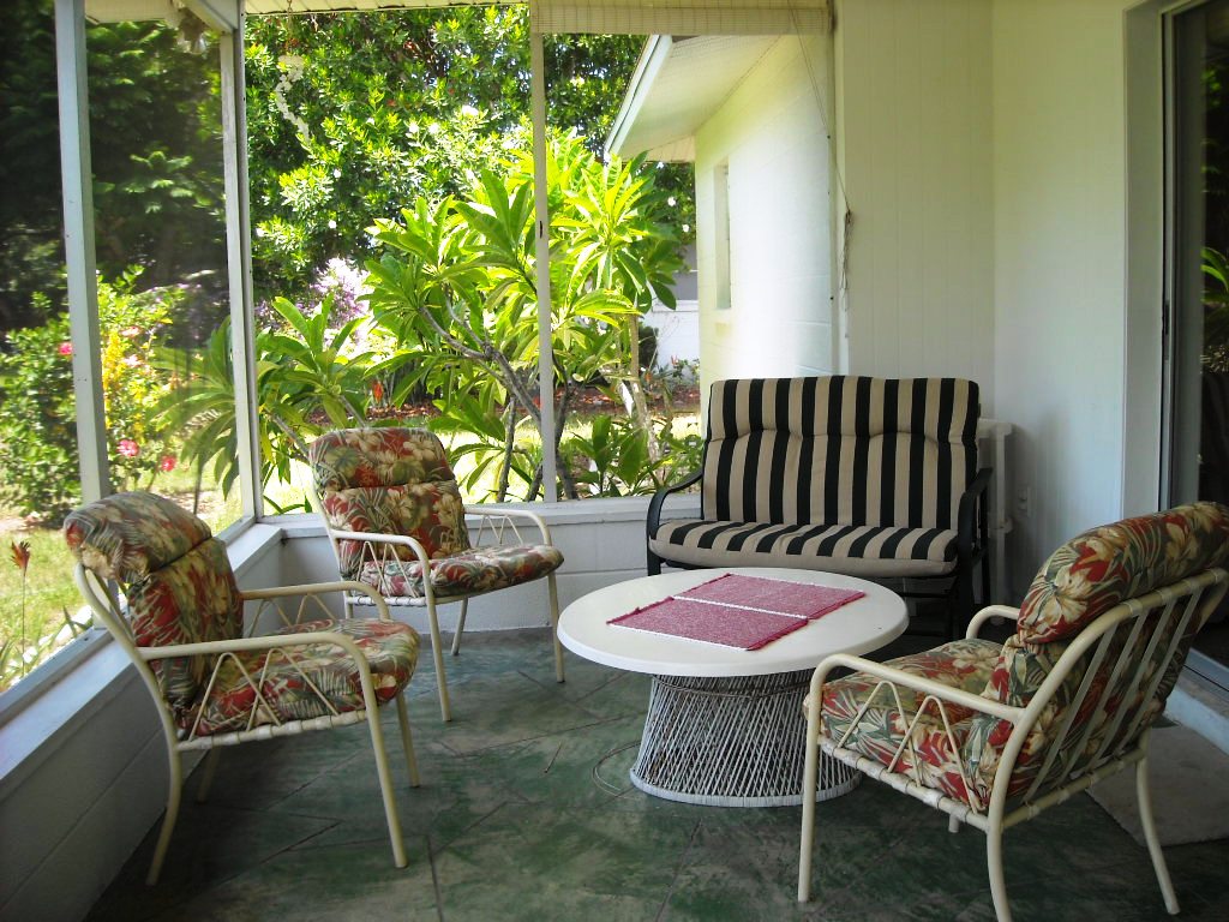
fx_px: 1243
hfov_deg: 52.6
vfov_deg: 40.7
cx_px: 614
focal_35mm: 35
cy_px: 461
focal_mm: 5.7
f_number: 2.8
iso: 64
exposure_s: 1/67
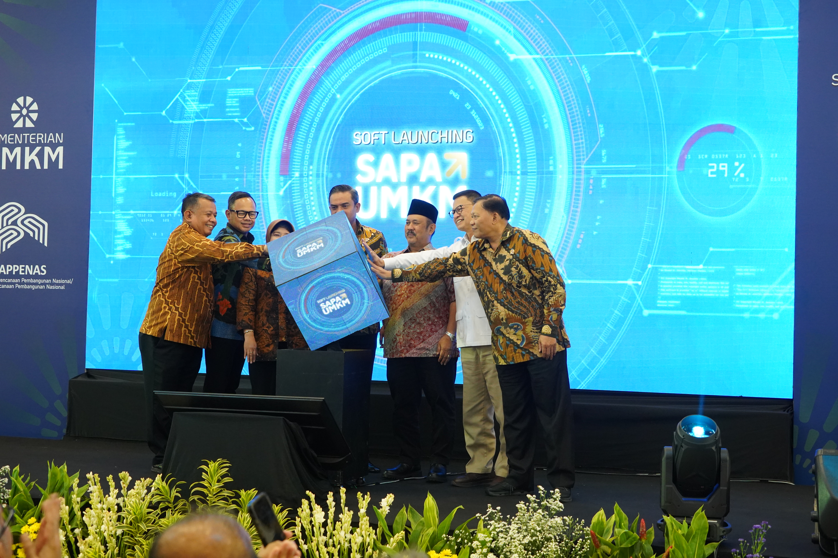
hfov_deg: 39.6
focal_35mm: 50
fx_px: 1164
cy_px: 279
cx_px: 419
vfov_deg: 27.0
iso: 5000
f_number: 6.3
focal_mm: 50
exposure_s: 1/160
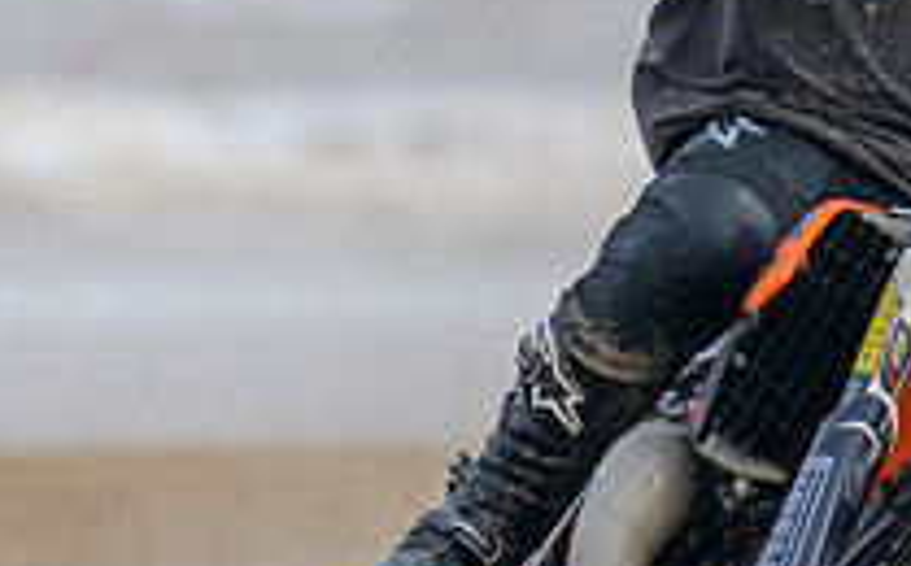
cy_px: 285
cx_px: 896
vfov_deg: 0.4
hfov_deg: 0.7
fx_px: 76813
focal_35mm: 3098
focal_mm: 600
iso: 500
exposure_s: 1/640
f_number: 8
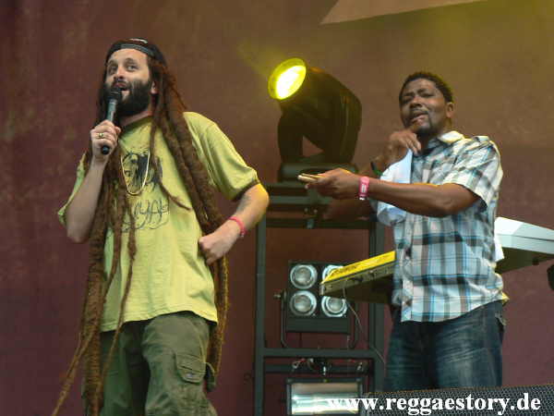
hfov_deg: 16.7
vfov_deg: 12.6
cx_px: 277
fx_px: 1888
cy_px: 208
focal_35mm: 118
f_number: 3.2
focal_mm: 20.3
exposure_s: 1/60
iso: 100
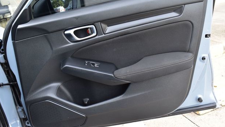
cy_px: 50
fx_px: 224
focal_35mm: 38
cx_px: 109
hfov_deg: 53.3
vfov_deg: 31.4
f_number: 7.1
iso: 400
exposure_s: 1/30
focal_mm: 23
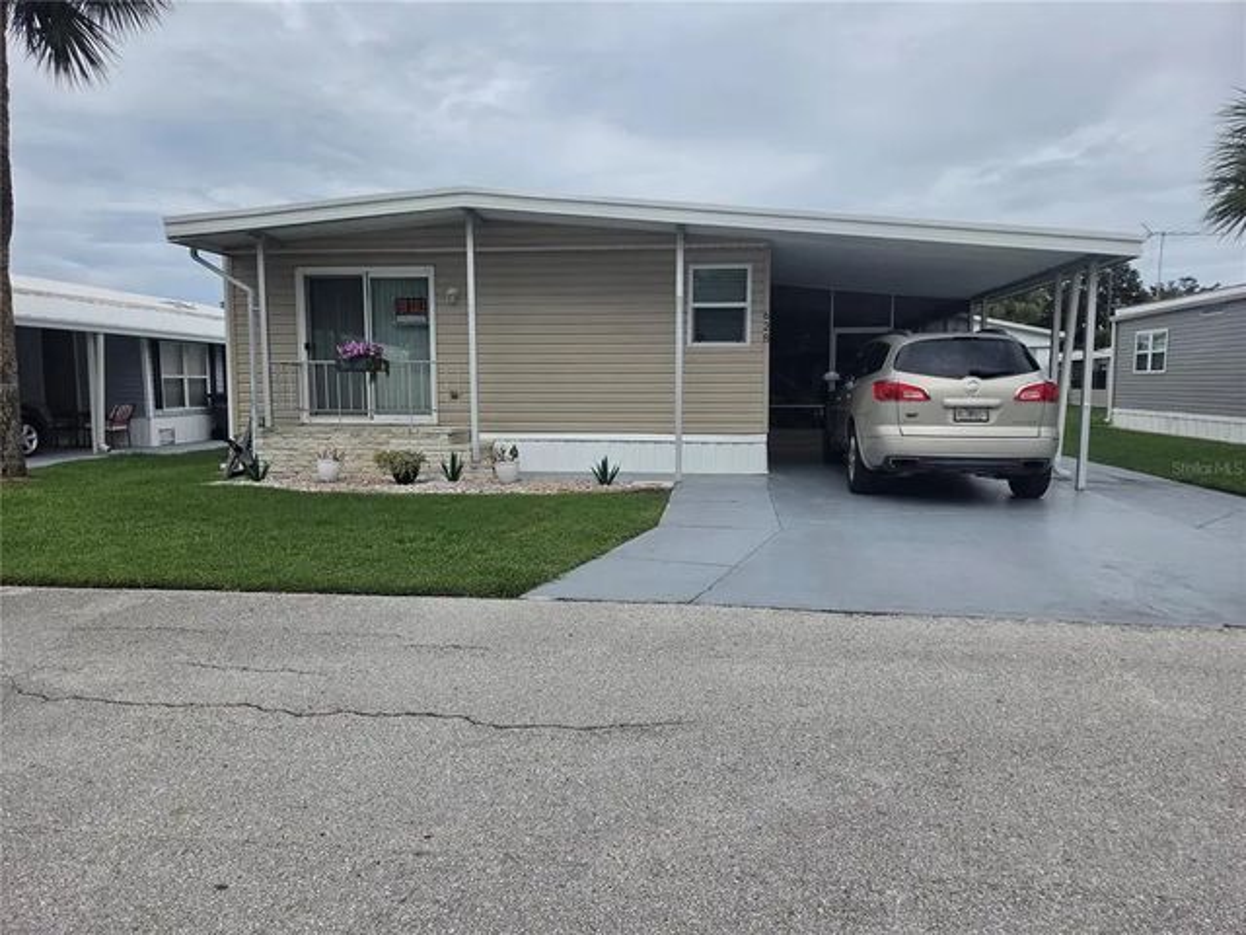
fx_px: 828
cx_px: 623
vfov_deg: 58.9
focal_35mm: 23
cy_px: 468
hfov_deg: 73.9
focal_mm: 5.4
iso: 80
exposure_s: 1/3788
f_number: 1.8
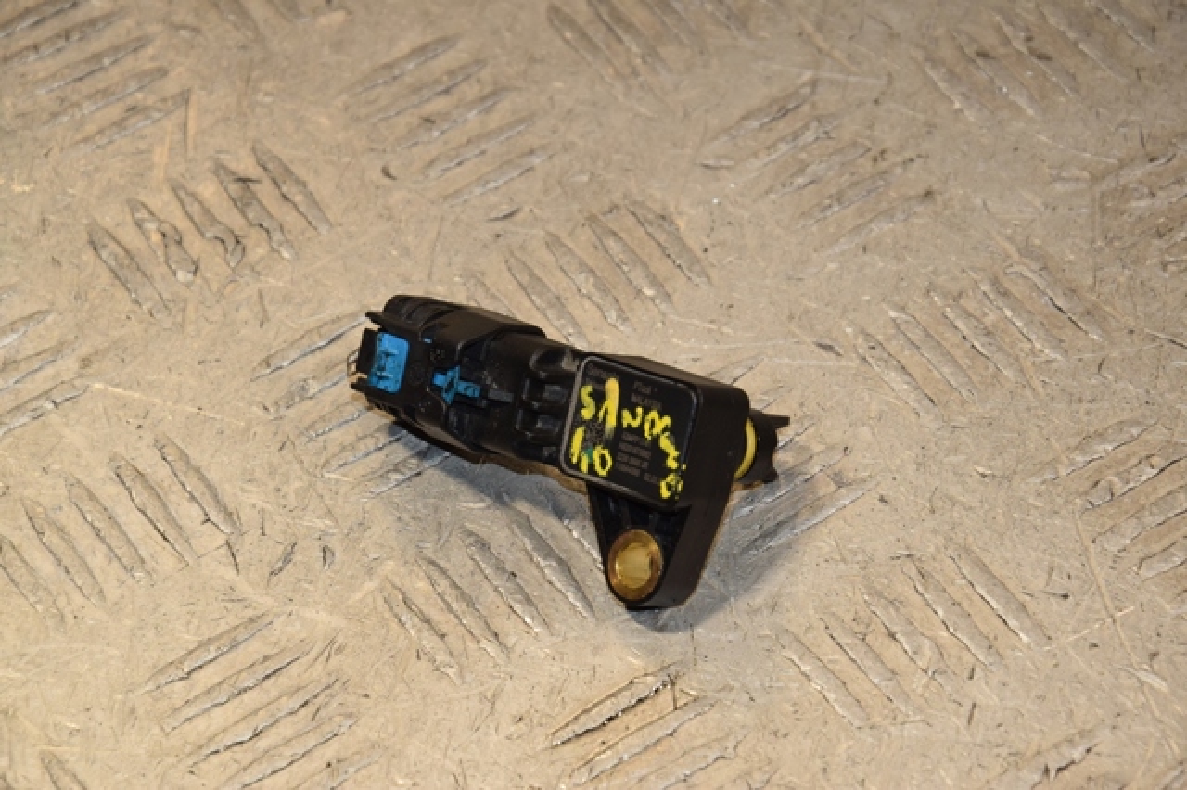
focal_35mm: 158
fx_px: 5190
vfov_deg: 8.7
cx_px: 594
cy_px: 395
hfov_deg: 13.0
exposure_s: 1/200
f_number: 9
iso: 800
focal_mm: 105
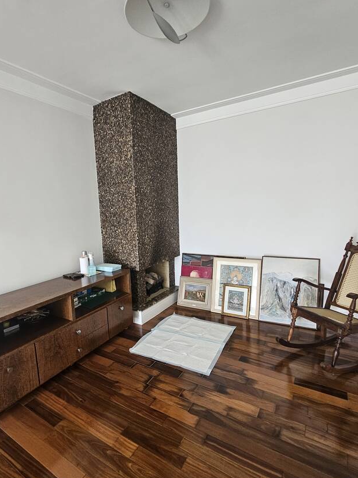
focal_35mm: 17
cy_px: 252
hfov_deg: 74.1
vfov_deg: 91.0
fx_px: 235
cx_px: 149
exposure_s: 1/60
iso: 250
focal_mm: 2.2
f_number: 2.2
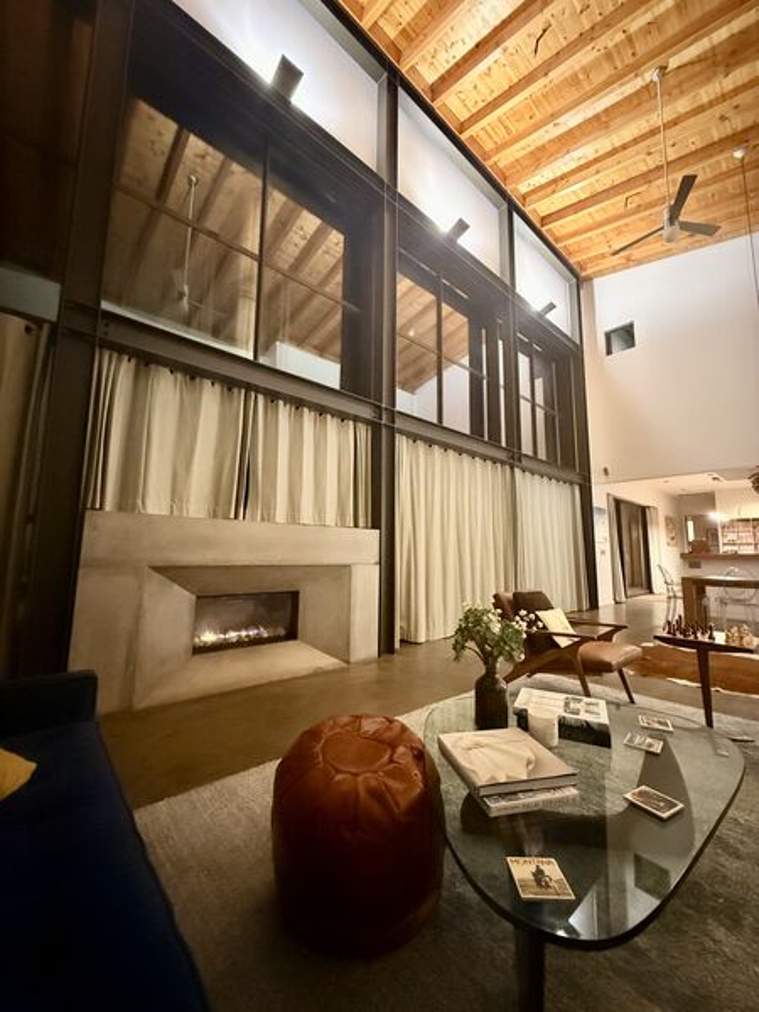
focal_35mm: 14
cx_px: 380
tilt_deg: +7.7
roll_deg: -0.6
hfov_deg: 85.7
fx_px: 409
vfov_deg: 102.1
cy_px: 506
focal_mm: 2.22
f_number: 2.2
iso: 2000
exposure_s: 1/30
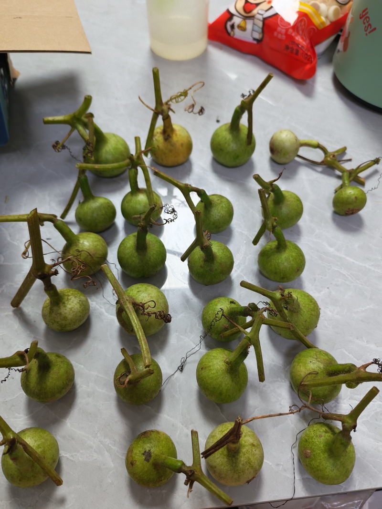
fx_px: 397
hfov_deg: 51.3
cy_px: 254
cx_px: 191
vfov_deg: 65.3
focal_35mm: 27
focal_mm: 6.12
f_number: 1.9
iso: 1250
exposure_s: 1/50
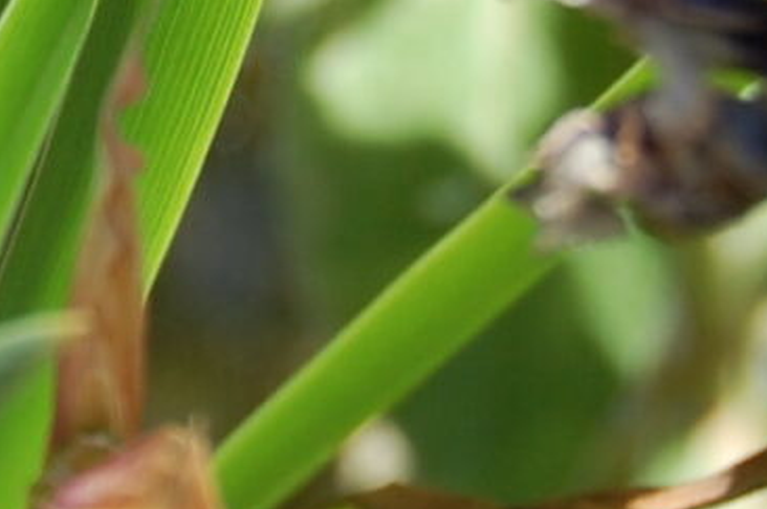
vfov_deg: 2.4
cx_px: -645
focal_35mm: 578
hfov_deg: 3.6
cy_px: -362
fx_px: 12288
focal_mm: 55
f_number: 8
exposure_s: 1/250
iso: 200
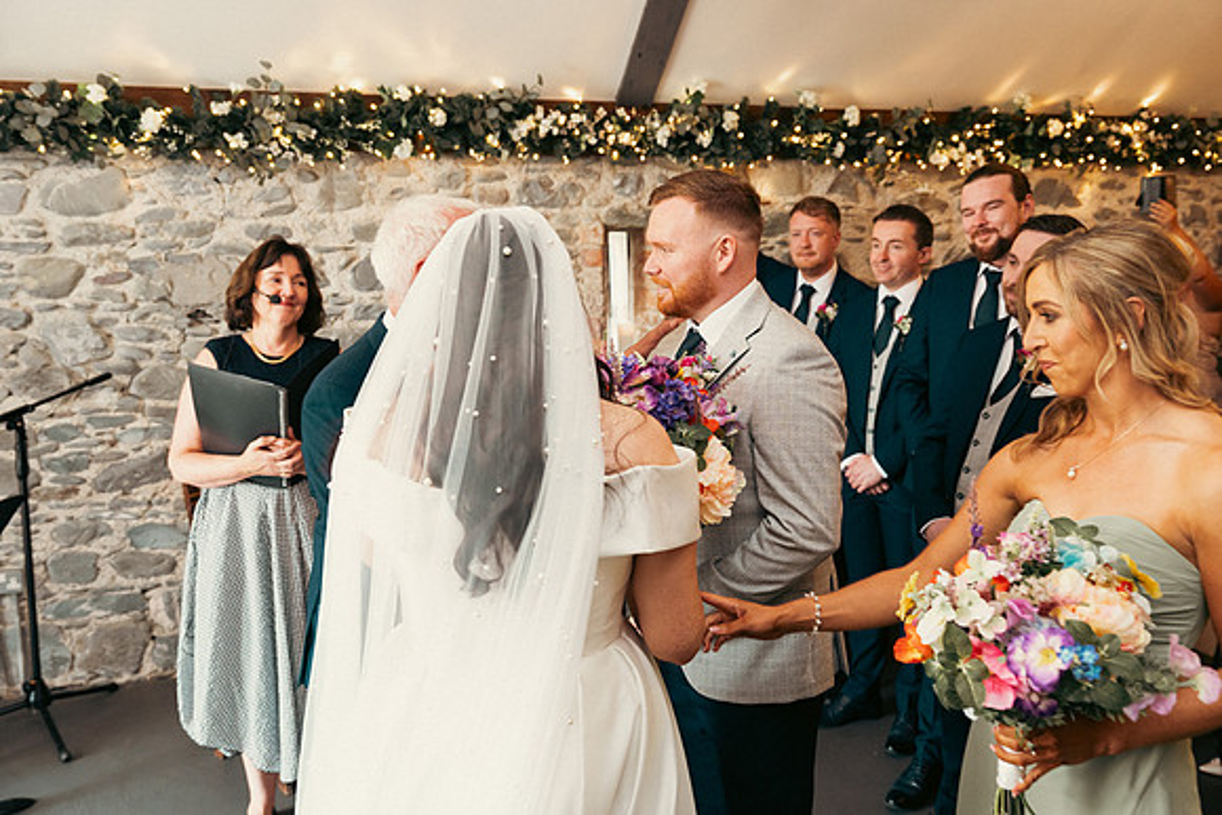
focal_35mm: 31
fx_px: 1052
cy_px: 408
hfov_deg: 60.3
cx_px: 611
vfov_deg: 42.3
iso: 1250
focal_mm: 31
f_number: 3.5
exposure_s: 1/160
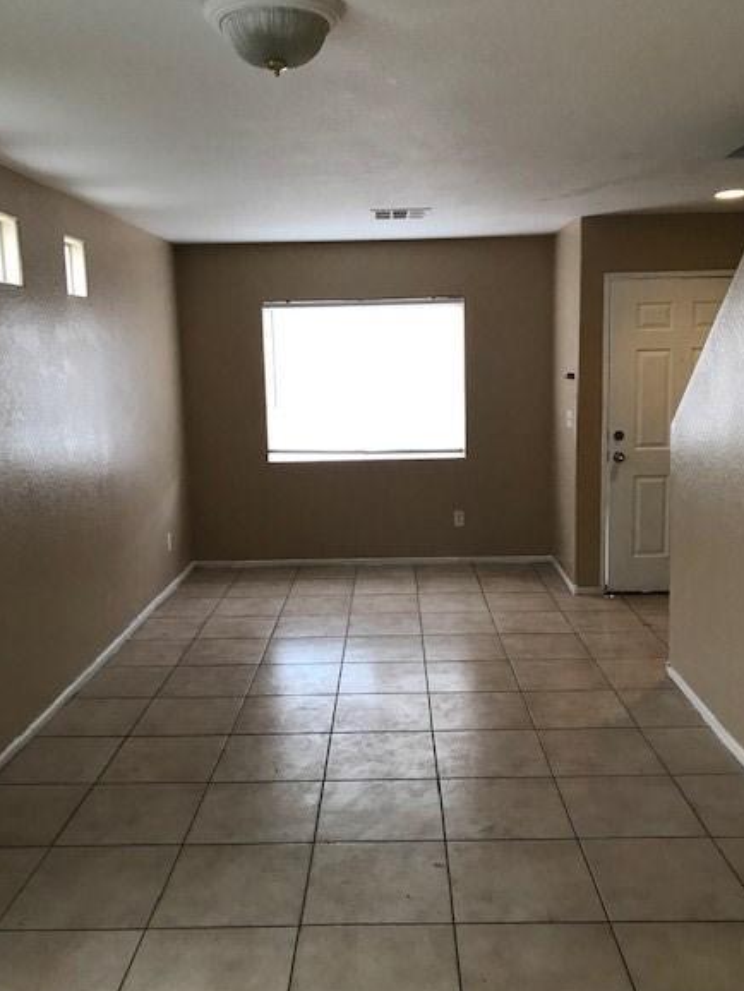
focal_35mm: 31
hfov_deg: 45.5
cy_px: 489
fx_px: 888
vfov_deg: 58.3
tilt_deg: -7.8
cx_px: 369
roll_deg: +1.8
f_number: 1.8
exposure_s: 1/30
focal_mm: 3.99
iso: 32
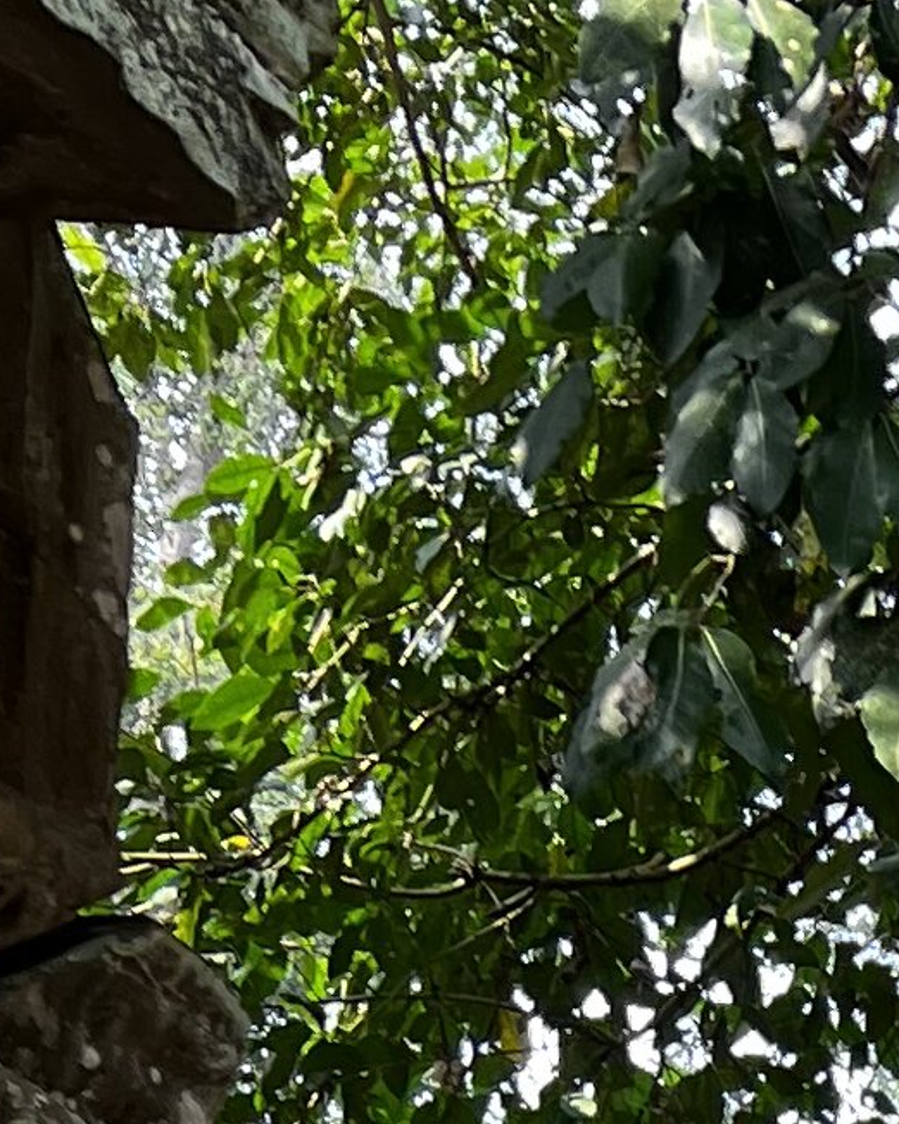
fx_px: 5187
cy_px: 3146
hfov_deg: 9.0
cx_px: 2095
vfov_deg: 9.9
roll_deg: +0.0
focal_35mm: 156
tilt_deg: +1.8
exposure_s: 1/214
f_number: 1.5
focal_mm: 5.7
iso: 40
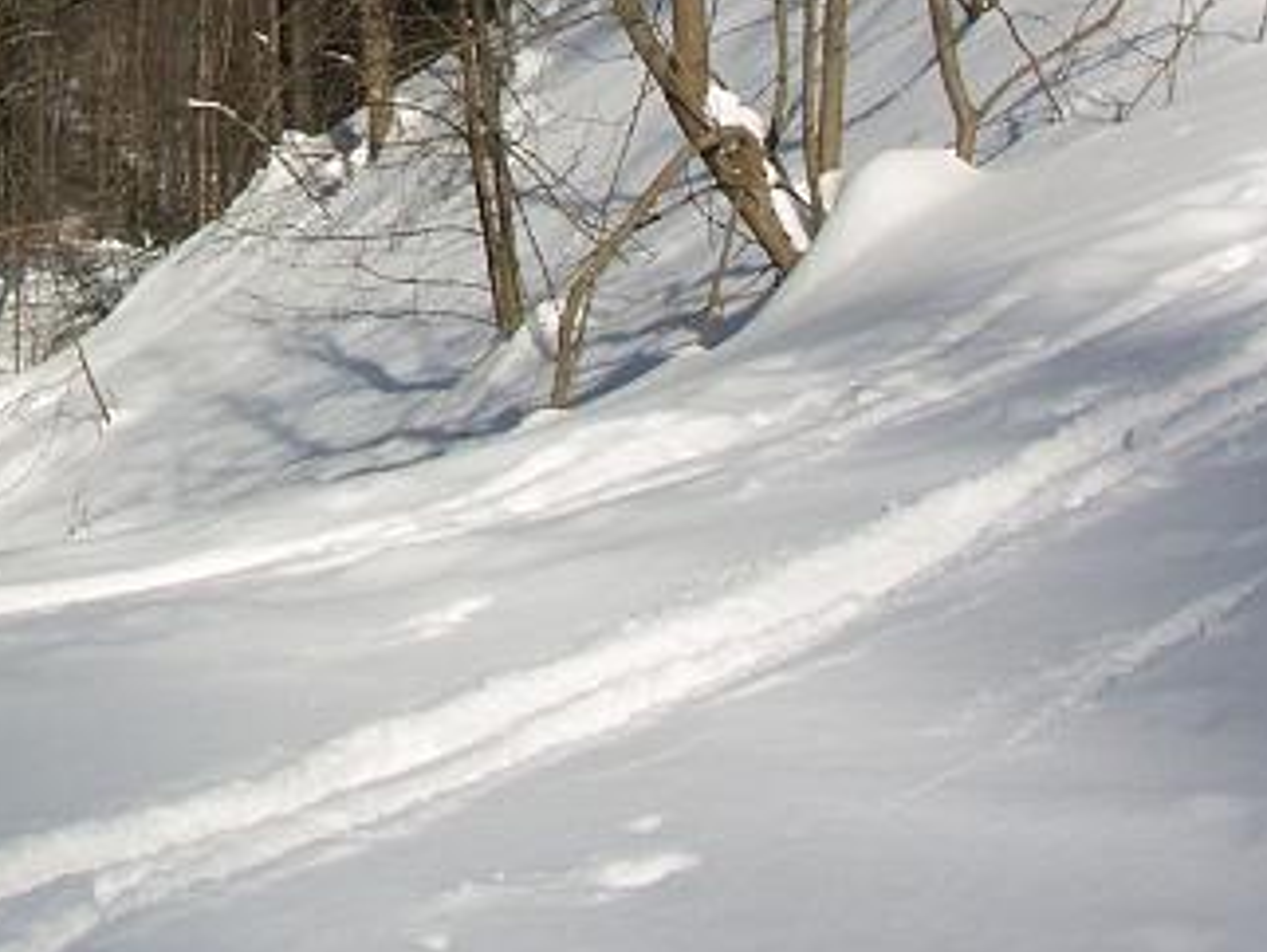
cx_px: -157
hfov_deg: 20.8
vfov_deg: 15.8
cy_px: -299
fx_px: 3260
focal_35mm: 89
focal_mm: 7.2
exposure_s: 1/400
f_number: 7.1
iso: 64
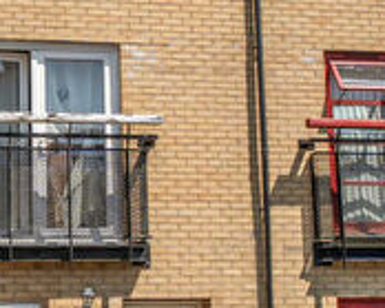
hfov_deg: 17.9
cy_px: 70
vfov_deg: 14.5
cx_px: 66
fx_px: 1207
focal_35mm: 106
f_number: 8
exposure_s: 1/1250
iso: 400
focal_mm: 19
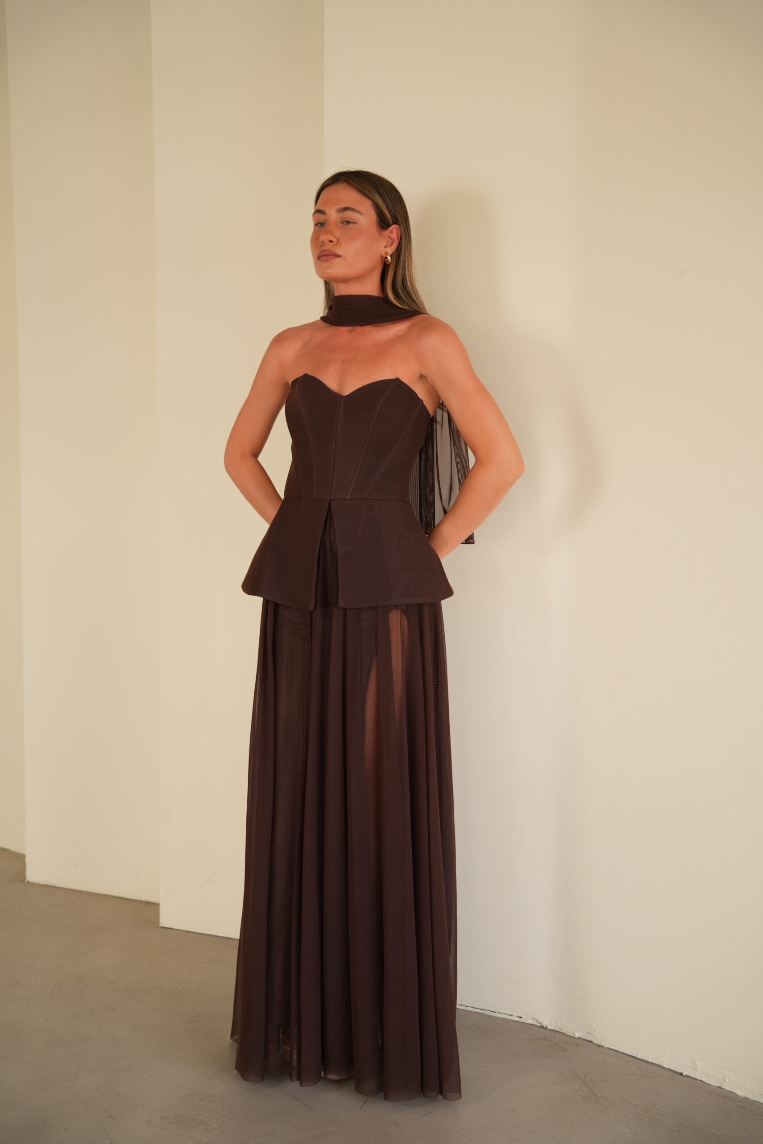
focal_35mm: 47
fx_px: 1500
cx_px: 382
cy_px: 572
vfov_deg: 41.7
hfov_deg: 28.5
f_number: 4
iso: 400
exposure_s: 1/125
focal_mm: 47.2
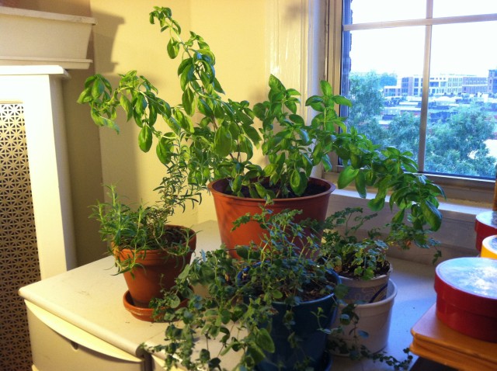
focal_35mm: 35
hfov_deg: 52.7
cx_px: 248
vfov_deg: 40.6
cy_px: 186
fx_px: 502
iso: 160
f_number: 2.8
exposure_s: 1/15
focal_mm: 3.85
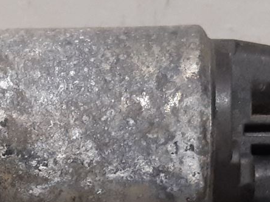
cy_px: 305
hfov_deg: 16.2
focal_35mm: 120
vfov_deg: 11.8
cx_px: 36
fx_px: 936
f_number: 1.7
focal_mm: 3.93
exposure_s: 1/50
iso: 250
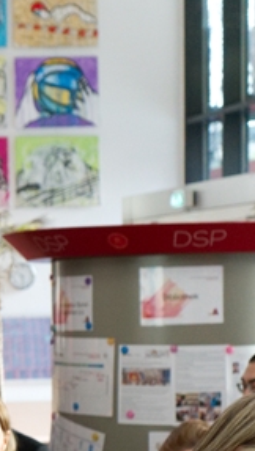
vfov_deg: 16.6
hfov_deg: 8.9
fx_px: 1523
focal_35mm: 127
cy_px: 430
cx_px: -299
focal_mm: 34
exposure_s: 1/160
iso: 3200
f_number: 4
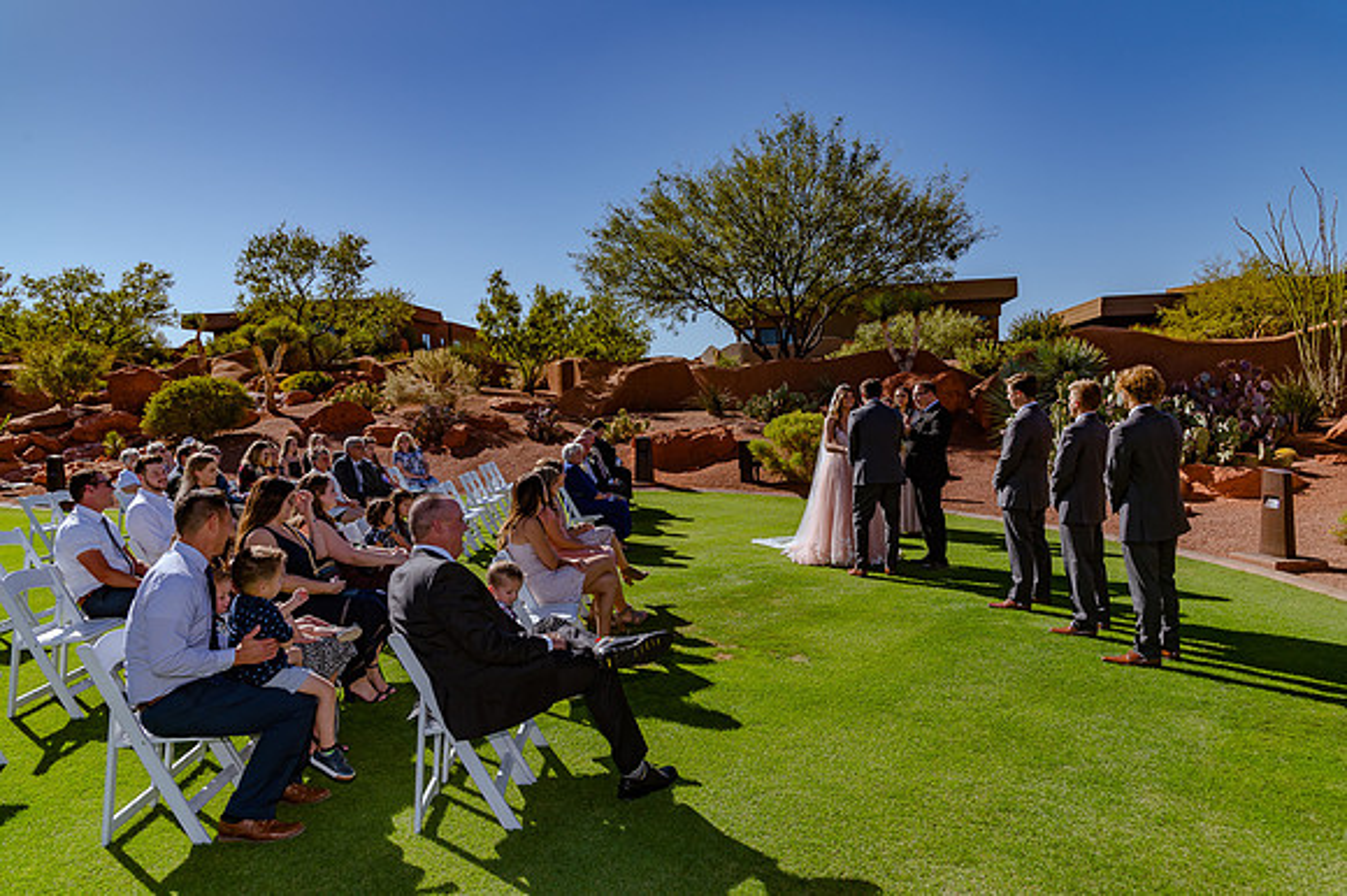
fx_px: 897
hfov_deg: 73.8
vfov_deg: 53.1
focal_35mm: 24
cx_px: 674
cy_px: 448
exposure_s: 1/320
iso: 125
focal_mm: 24
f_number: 8
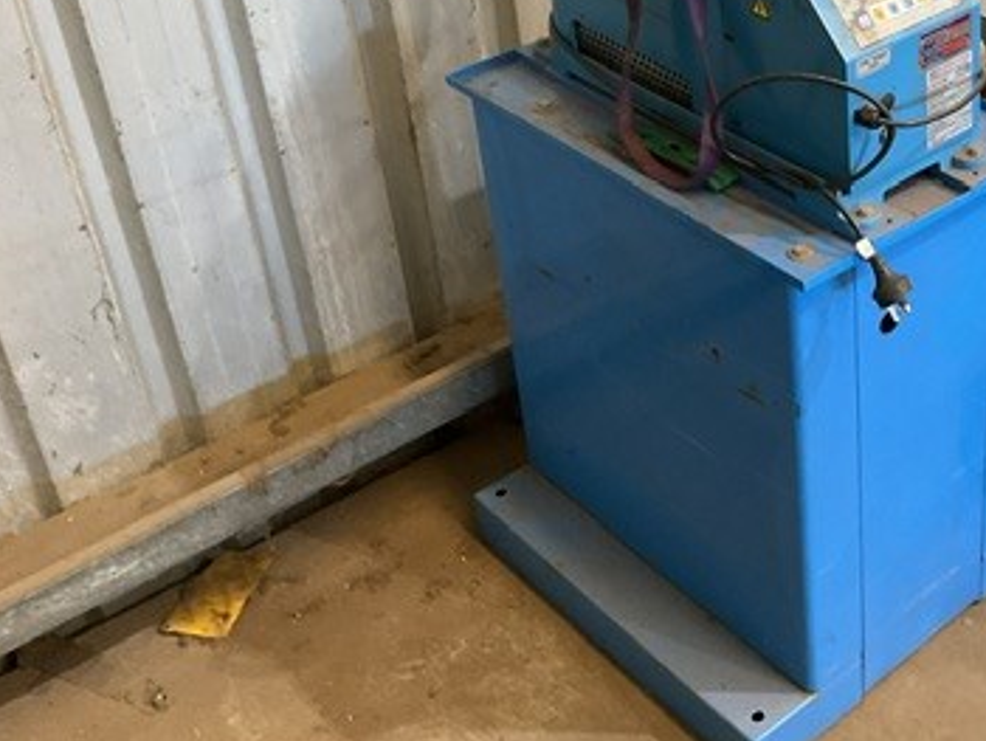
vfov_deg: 27.2
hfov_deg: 34.1
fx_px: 1511
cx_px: 896
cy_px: 183
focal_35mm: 53
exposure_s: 1/60
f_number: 1.8
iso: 200
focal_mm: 3
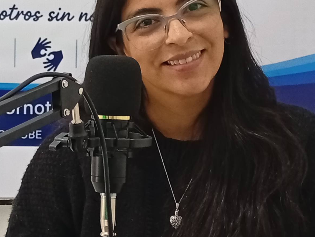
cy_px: 76
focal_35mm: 94
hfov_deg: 20.7
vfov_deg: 15.7
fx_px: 856
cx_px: 98
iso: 375
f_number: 1.8
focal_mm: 3.84
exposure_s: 1/33.3
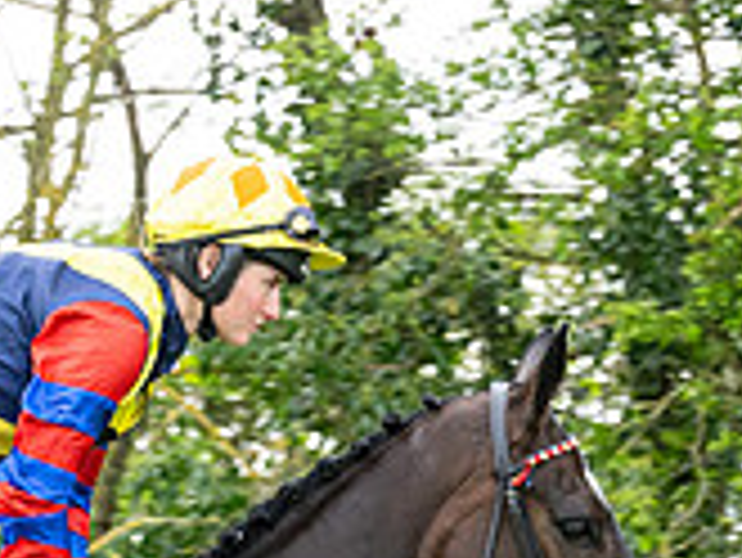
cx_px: -38
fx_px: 7830
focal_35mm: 365
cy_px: 890
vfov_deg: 4.1
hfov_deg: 5.4
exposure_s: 1/640
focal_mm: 70
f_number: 5
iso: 400
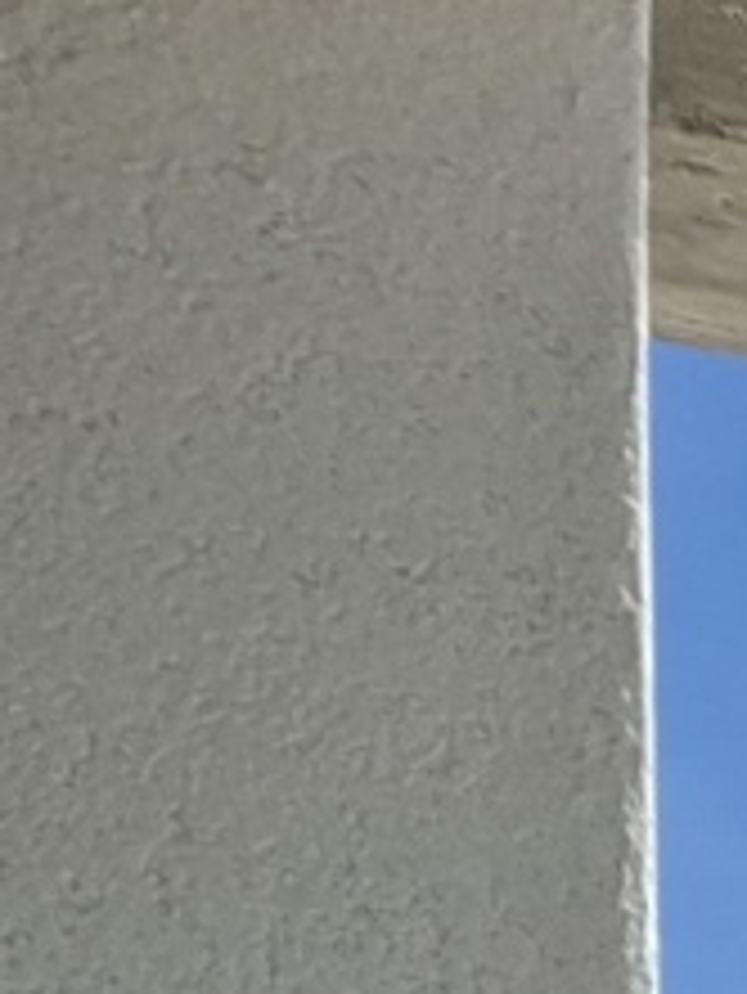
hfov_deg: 6.0
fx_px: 5749
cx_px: 3218
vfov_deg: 8.4
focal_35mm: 200
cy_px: 2928
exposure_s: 1/2959
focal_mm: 5.54
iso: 50
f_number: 1.8
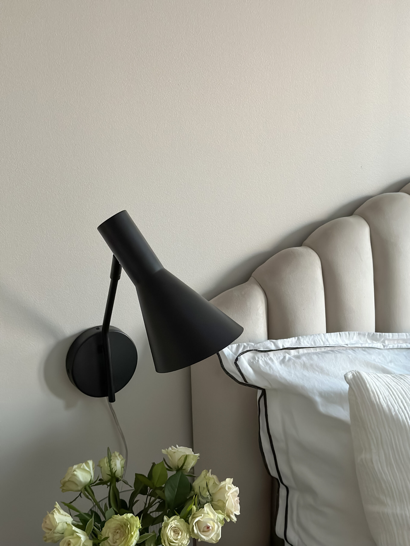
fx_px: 758
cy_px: 273
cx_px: 205
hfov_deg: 30.3
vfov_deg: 39.7
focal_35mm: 48
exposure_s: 1/33
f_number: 1.78
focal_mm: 6.86
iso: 400
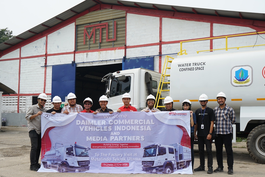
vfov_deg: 46.4
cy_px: 88
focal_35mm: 28
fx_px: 206
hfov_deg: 65.5
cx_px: 132
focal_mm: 28
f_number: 9
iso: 200
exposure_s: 1/320
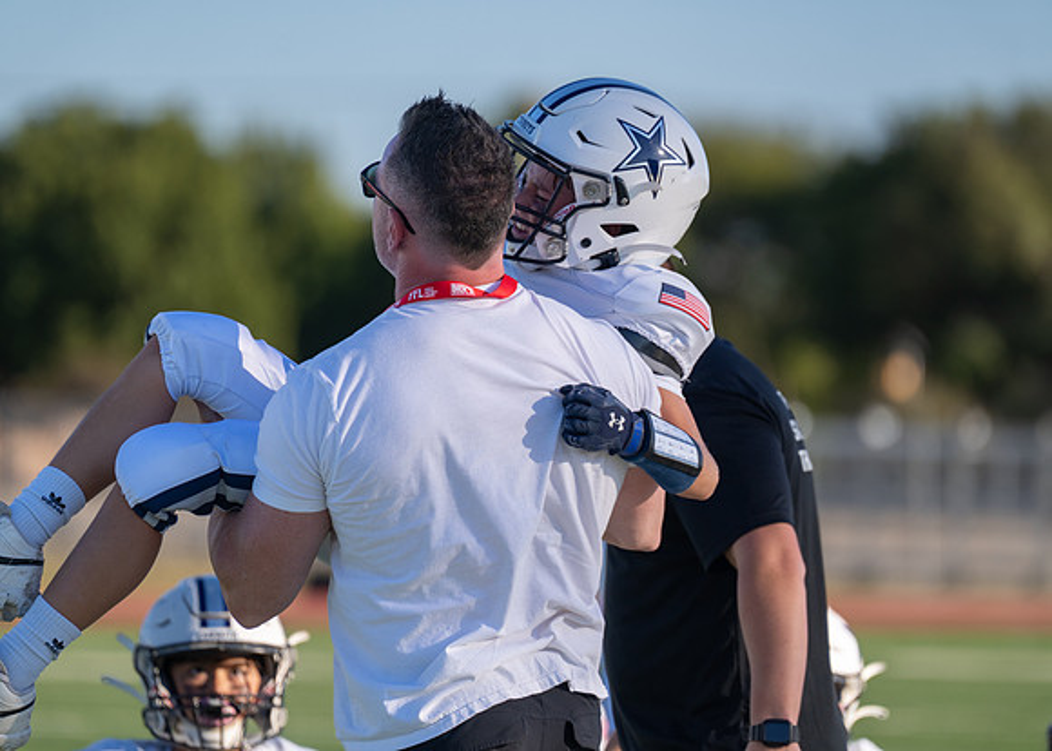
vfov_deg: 4.9
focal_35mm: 293
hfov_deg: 6.9
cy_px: 376
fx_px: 8764
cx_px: 526
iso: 200
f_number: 4
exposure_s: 1/1600
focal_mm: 280
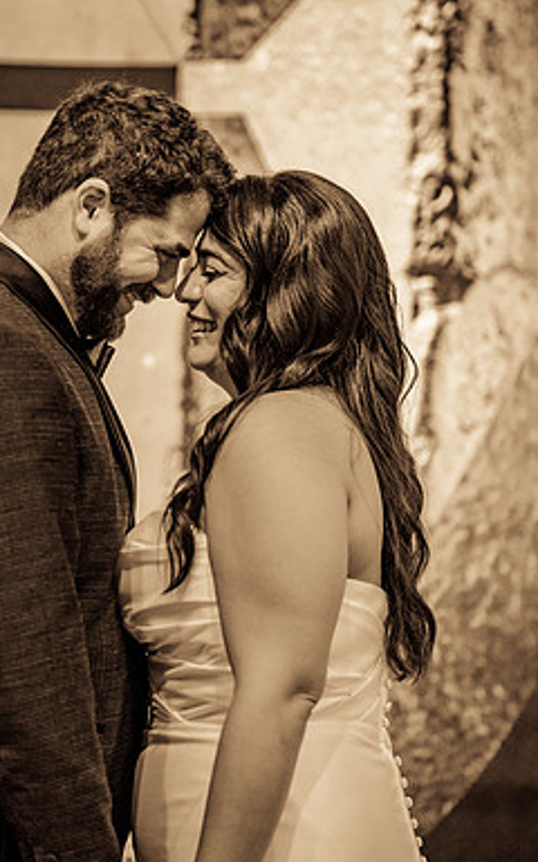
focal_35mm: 93
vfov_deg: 22.3
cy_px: 341
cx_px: 165
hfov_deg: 14.0
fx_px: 2182
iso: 640
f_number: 1.2
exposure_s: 1/200
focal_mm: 50
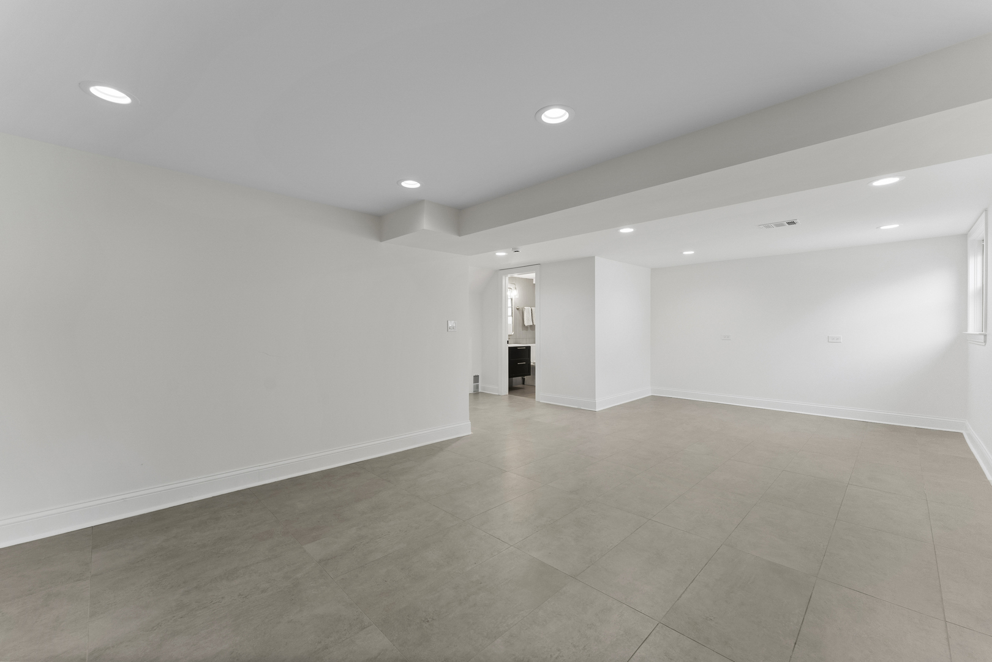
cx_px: 496
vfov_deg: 81.2
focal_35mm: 14
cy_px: 331
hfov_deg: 104.3
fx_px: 386
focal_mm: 14
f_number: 7.1
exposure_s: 1/5
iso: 640
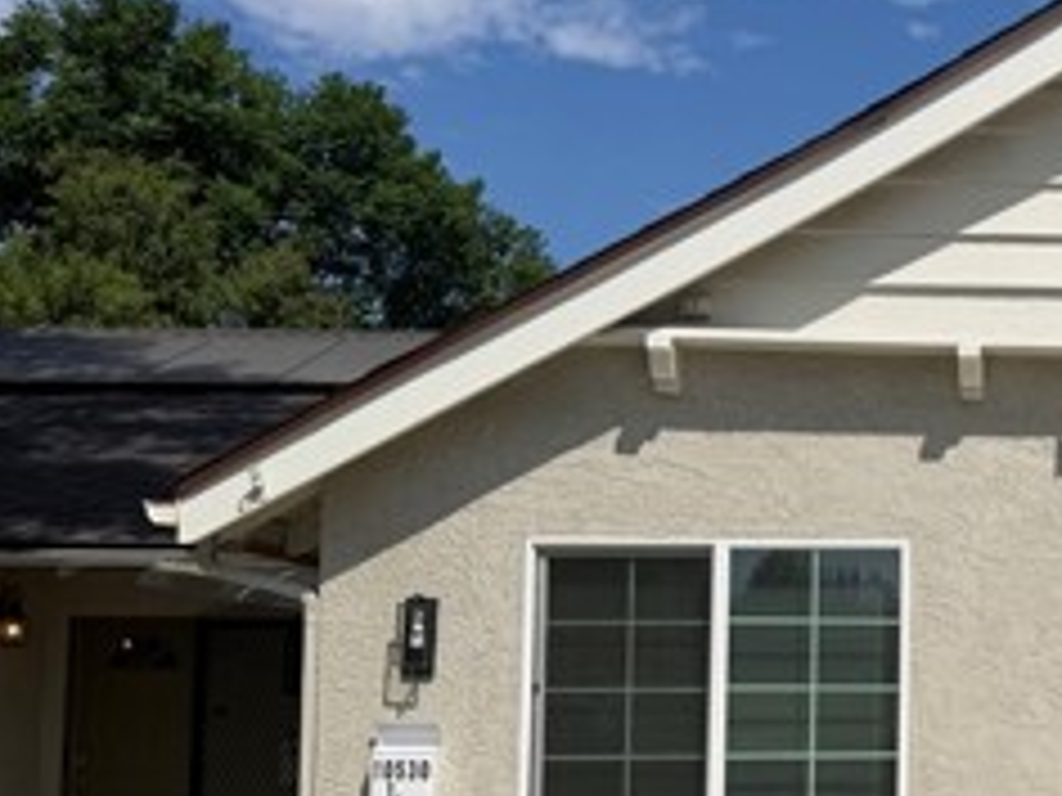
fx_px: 1994
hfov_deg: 27.0
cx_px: 1215
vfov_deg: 22.5
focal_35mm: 65
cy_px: 544
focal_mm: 6.76
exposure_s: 1/10309
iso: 80
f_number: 1.78
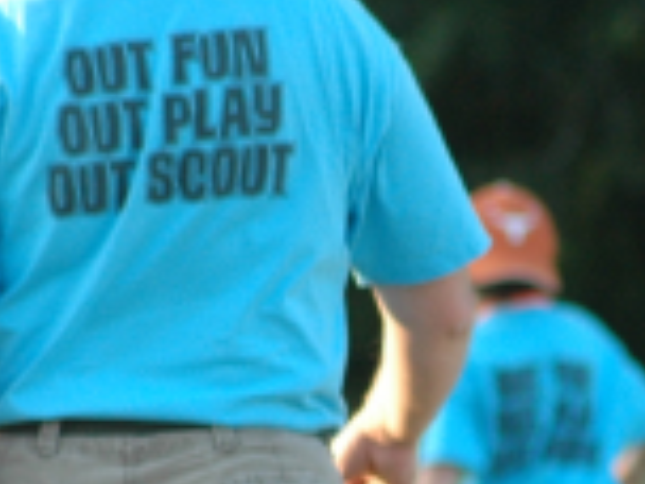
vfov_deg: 1.3
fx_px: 22043
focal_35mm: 1183
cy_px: 613
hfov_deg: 1.7
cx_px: 437
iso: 320
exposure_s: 1/200
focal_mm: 195
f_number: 5
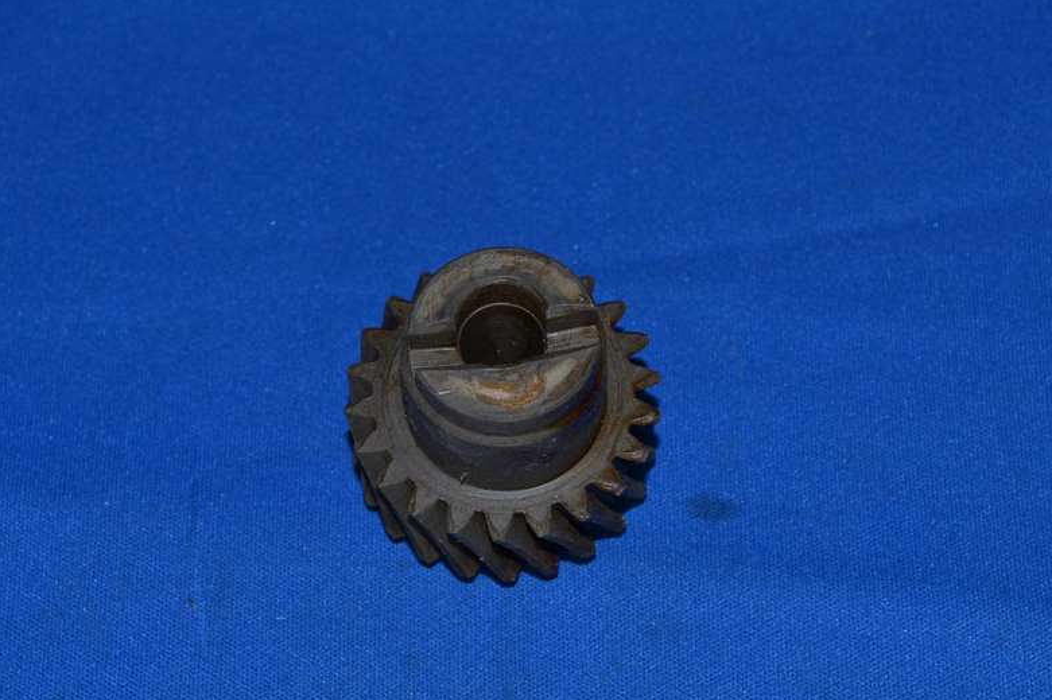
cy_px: 353
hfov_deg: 24.1
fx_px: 2468
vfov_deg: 16.2
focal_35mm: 85
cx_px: 515
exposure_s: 1/60
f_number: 8
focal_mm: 55
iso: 100
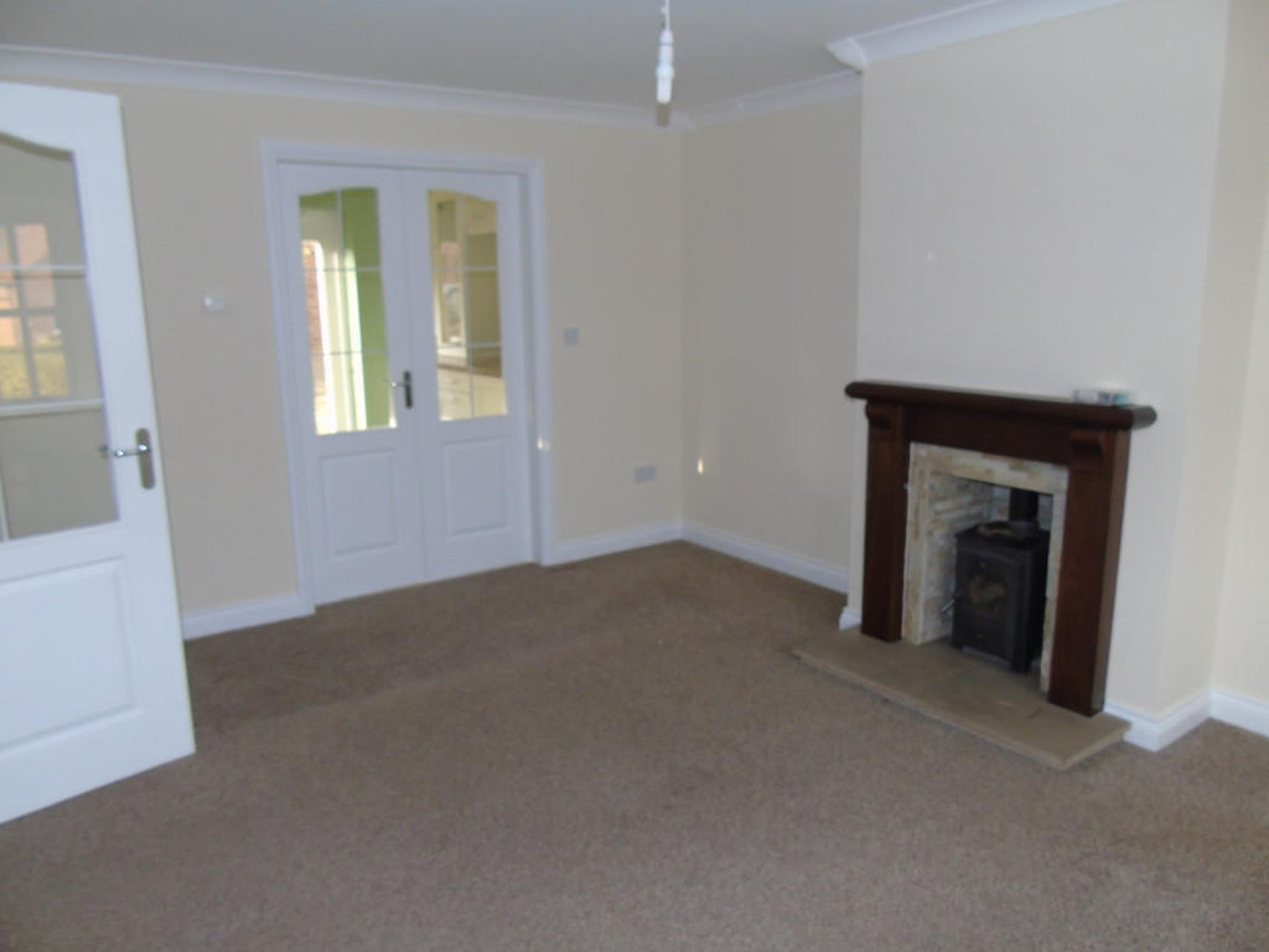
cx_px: 634
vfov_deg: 54.9
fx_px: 916
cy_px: 476
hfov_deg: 69.4
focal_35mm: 25
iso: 200
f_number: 3.4
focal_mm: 4.4
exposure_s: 1/30
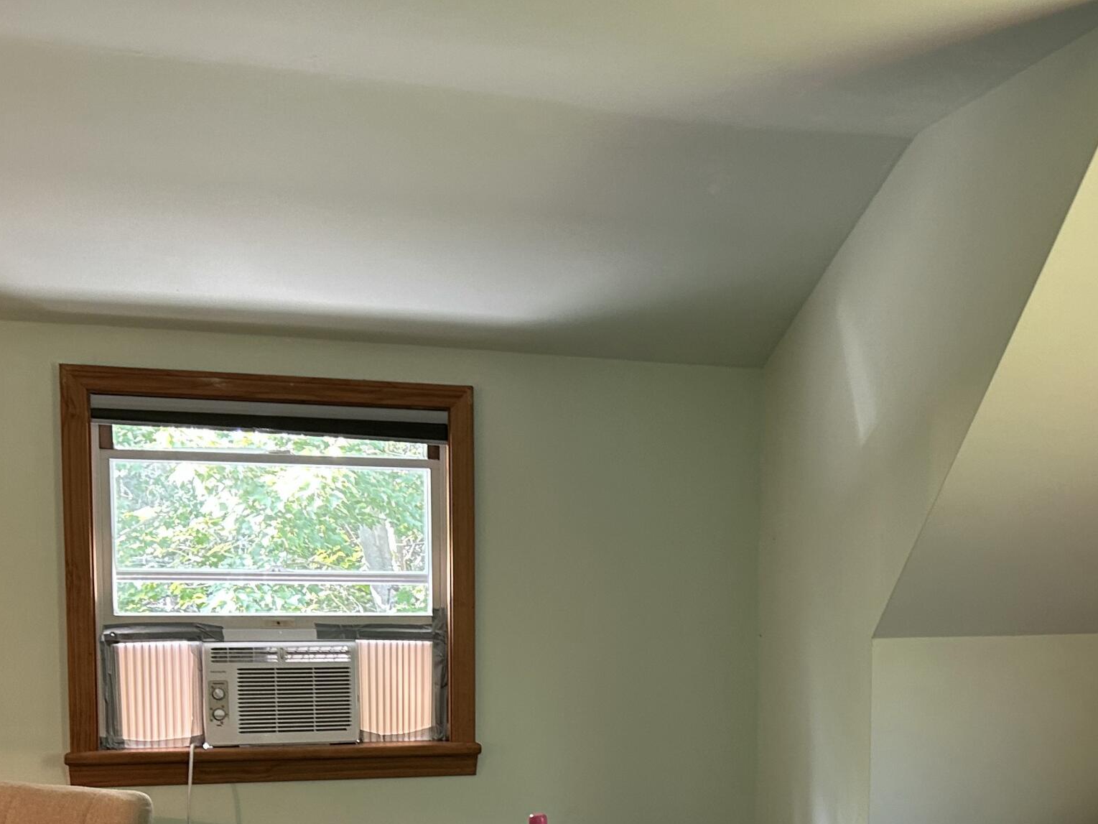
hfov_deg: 36.7
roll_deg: -0.6
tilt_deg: -4.1
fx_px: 1618
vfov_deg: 27.7
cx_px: 809
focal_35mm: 51
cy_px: 716
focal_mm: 5.7
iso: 160
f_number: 1.5
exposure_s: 1/60
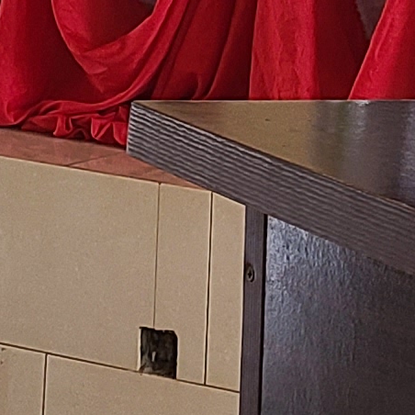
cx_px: 584
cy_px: -198
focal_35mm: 205
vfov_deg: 8.4
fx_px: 2781
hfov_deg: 8.4
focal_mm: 5.4
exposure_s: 1/60
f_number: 1.8
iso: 80
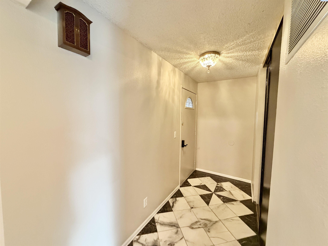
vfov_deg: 85.7
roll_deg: +0.1
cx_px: 164
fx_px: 133
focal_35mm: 14
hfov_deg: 102.1
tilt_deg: -2.4
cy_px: 123
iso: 640
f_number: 2.2
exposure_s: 1/60
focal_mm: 2.22
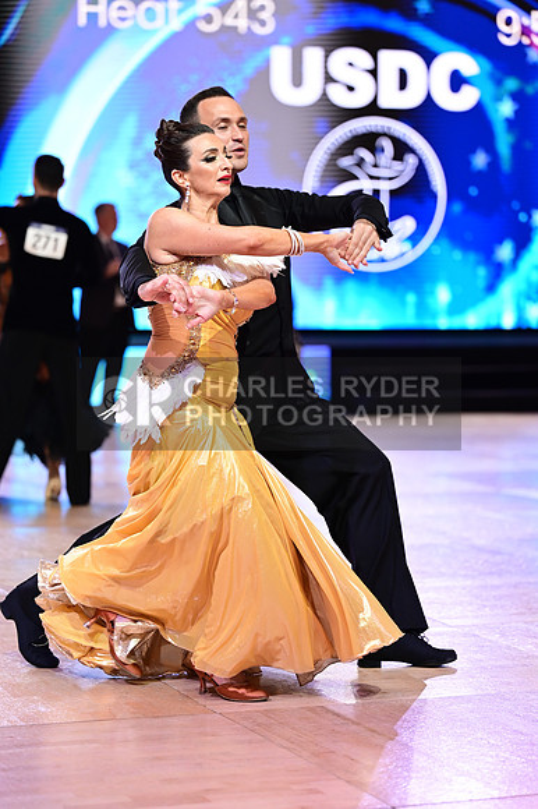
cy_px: 404
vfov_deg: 20.8
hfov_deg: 13.9
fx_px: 2199
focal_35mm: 98
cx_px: 269
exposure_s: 1/640
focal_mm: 98
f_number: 2.8
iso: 2000
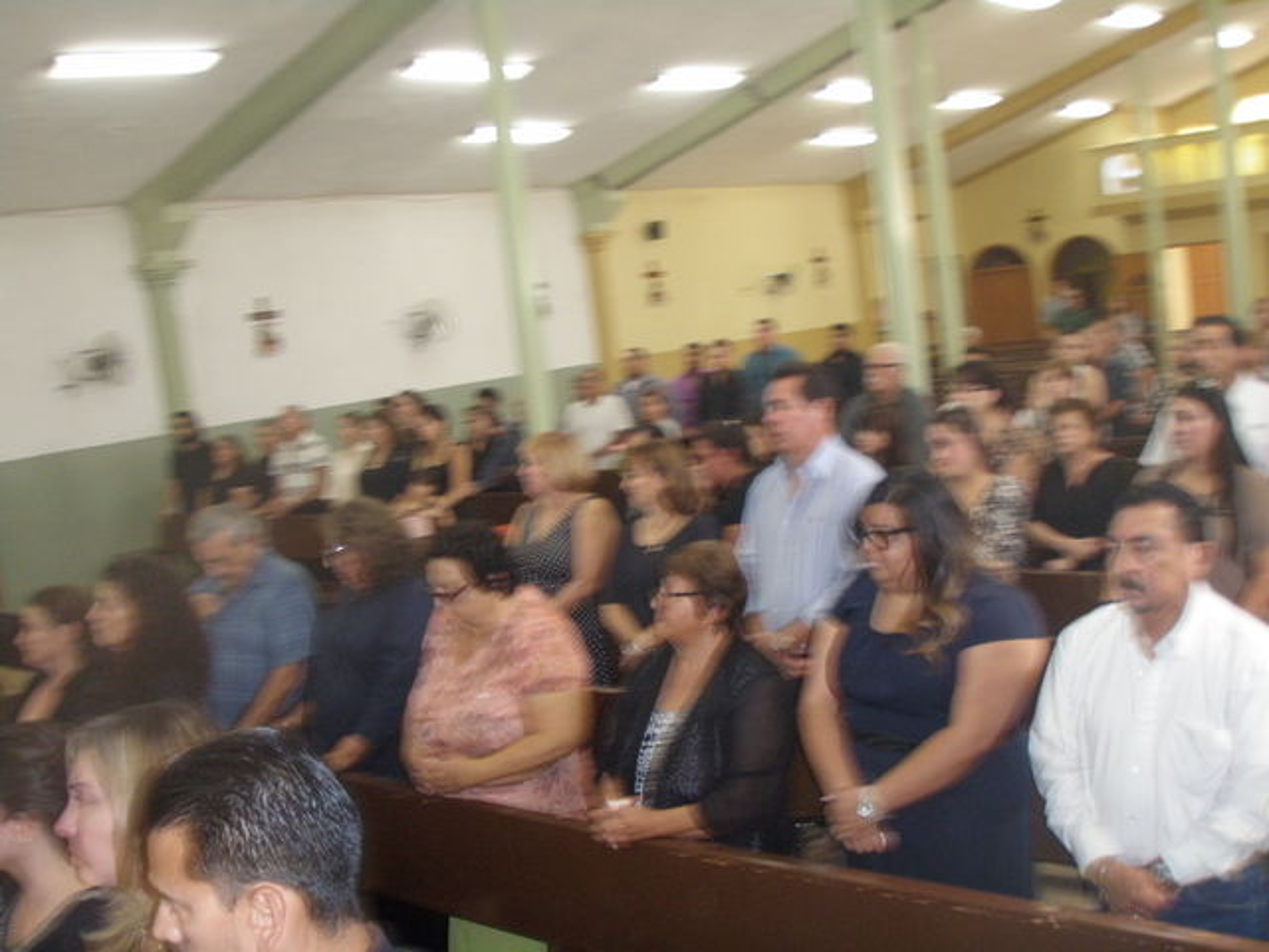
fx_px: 1393
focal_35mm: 38
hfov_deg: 49.0
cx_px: 634
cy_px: 476
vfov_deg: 37.7
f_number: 3.5
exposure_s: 1/30
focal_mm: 6.7
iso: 320
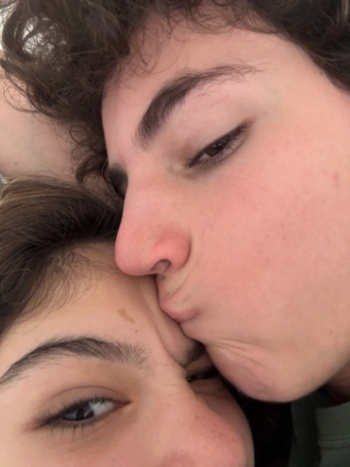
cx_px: 175
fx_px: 310
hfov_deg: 58.9
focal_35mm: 23
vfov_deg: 73.9
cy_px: 234
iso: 250
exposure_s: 1/60
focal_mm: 2.69
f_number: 1.9
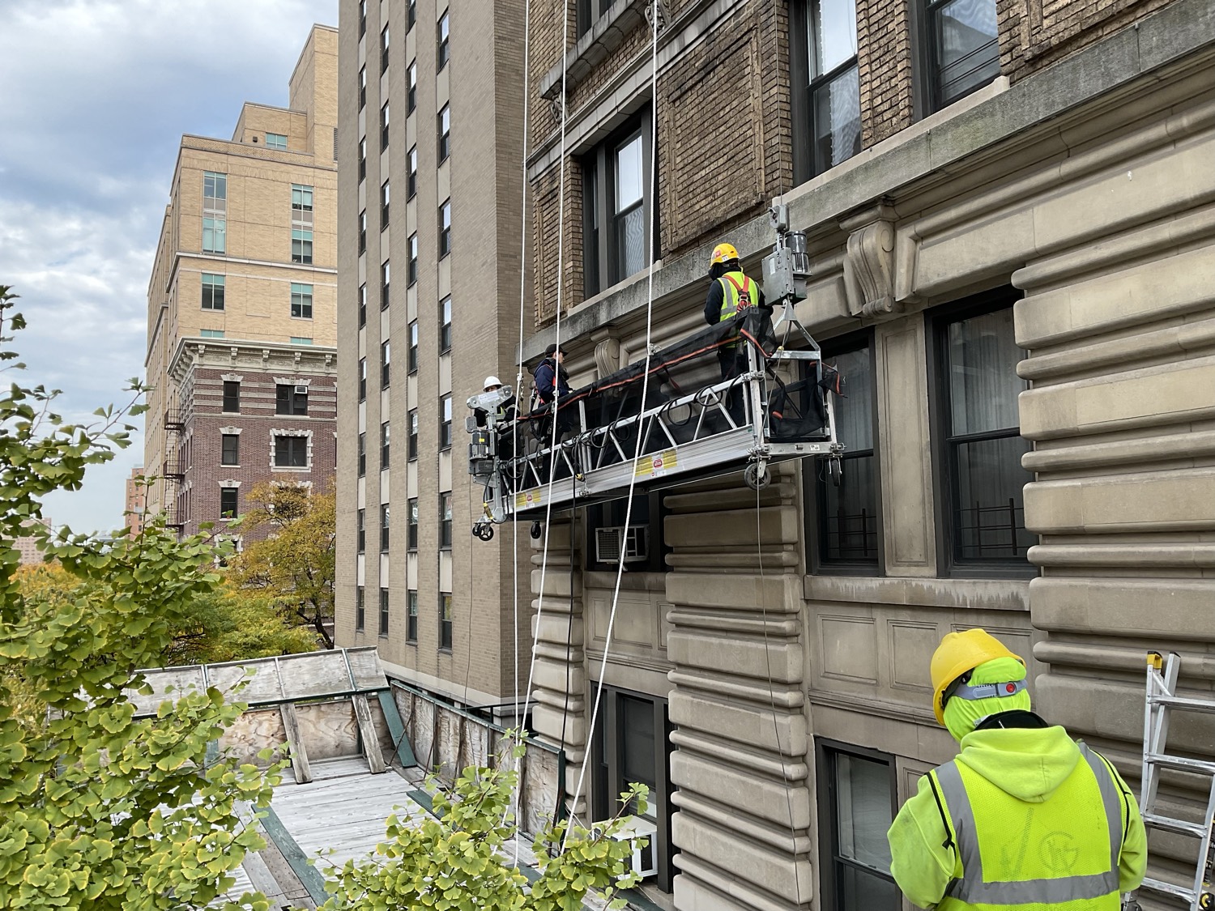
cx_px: 608
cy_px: 456
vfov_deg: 48.2
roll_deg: +0.0
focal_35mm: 29
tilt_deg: +5.4
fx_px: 1018
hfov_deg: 61.7
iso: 16
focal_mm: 3
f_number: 1.8
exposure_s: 1/238
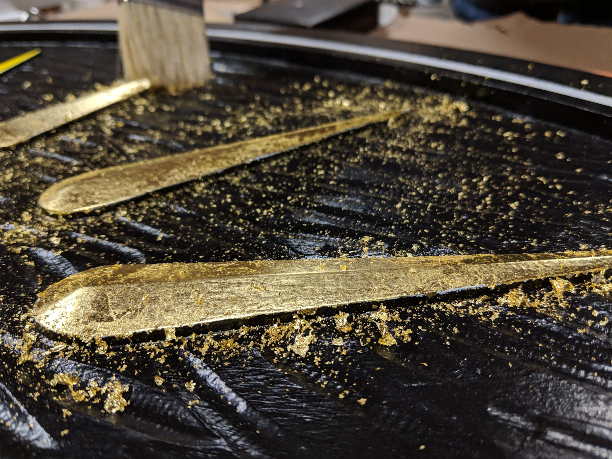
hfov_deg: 63.4
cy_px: 227
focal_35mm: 28
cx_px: 297
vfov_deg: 49.7
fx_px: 495
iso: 128
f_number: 1.8
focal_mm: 4.44
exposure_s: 1/125
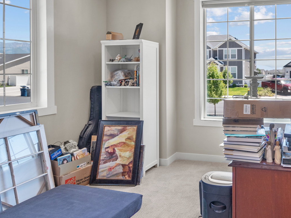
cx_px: 239
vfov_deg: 46.2
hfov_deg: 55.1
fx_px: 252
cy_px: 76
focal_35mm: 30
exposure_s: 1/6
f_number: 8
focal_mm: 15.5
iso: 500
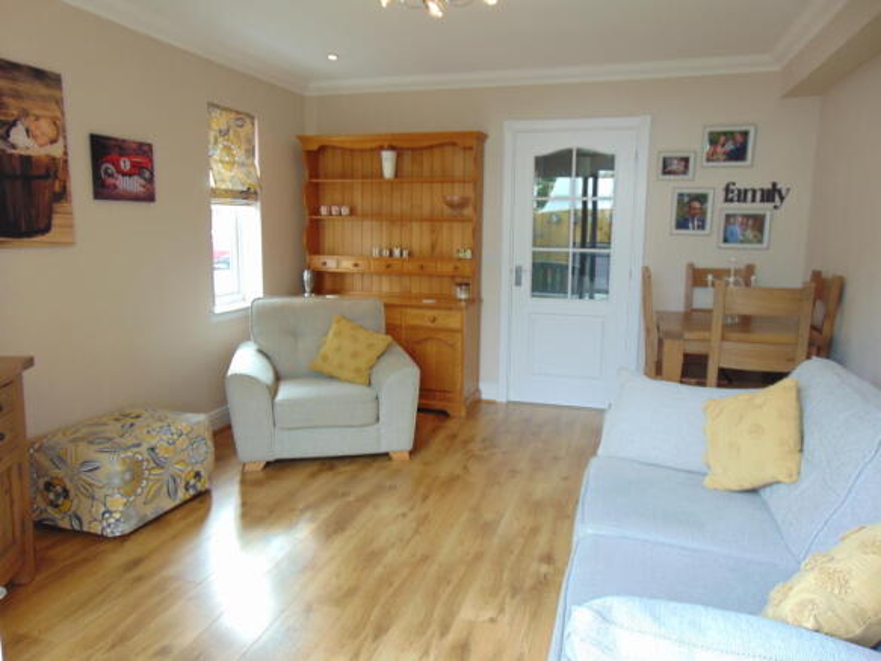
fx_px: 636
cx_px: 440
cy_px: 330
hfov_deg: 69.4
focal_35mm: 25
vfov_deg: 54.9
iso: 80
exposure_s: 1/30
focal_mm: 4.5
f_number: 3
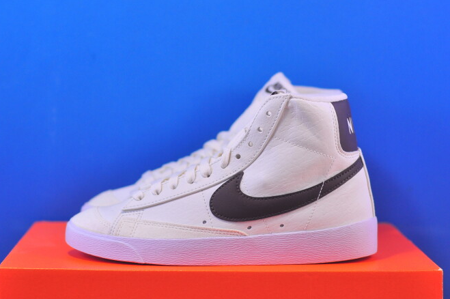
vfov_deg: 15.0
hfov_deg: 22.4
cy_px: 120
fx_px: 1136
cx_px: 220
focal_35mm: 91
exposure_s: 1/320
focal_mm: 50
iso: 250
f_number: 2.5
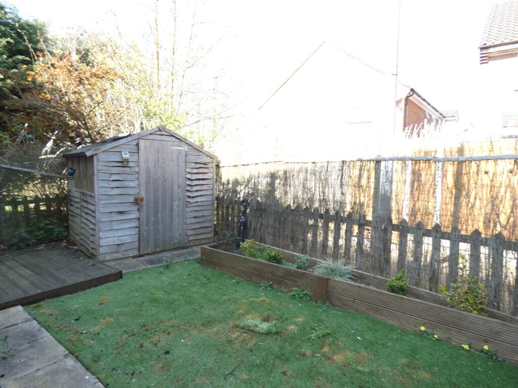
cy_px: 194
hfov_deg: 81.7
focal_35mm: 20
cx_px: 259
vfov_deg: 66.0
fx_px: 299
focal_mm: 3.6
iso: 80
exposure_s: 1/125
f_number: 2.8
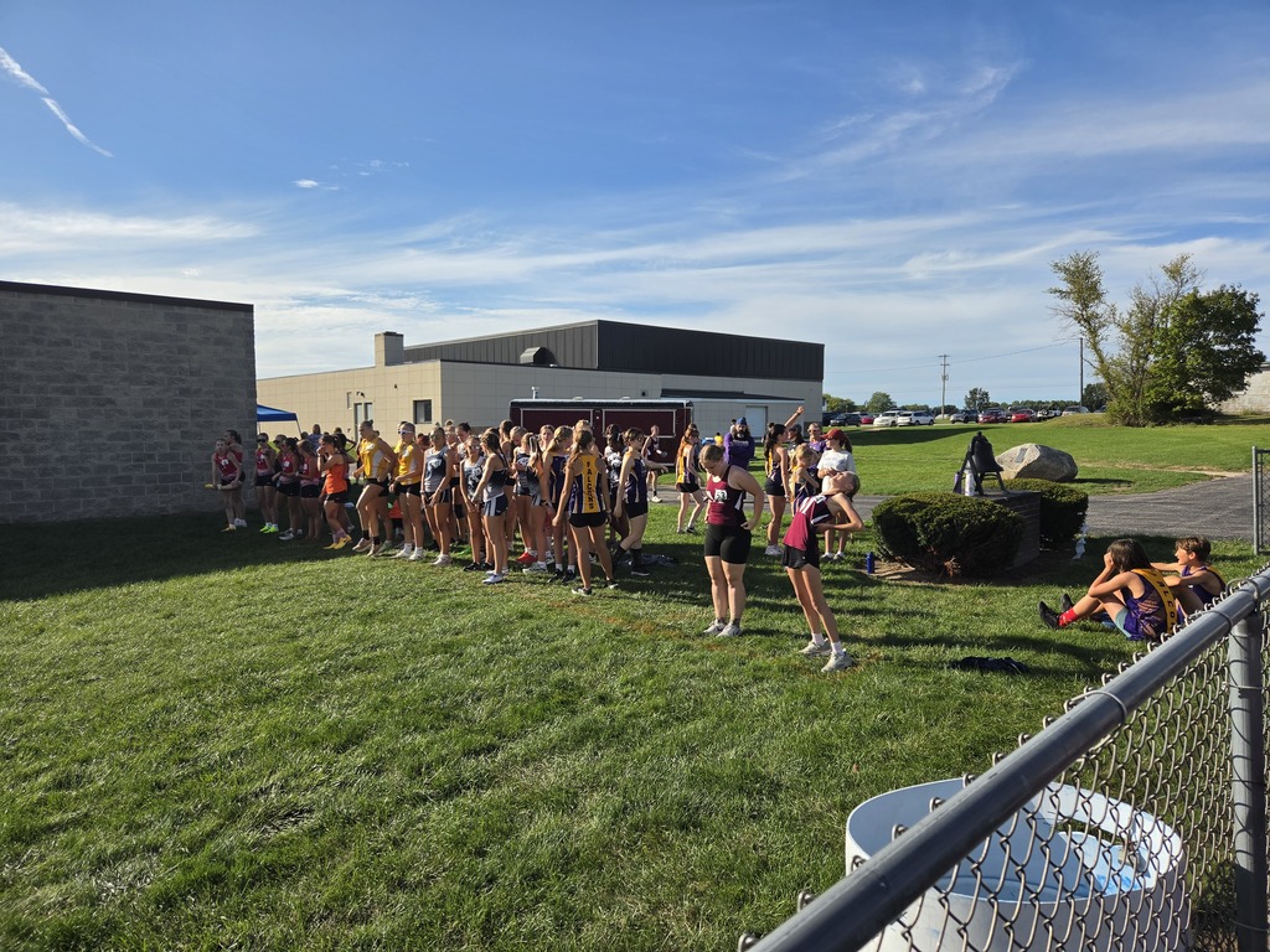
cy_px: 476
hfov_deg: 73.9
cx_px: 635
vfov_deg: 58.9
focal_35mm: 23
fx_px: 844
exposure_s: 1/4770
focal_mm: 5.4
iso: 80
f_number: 1.8
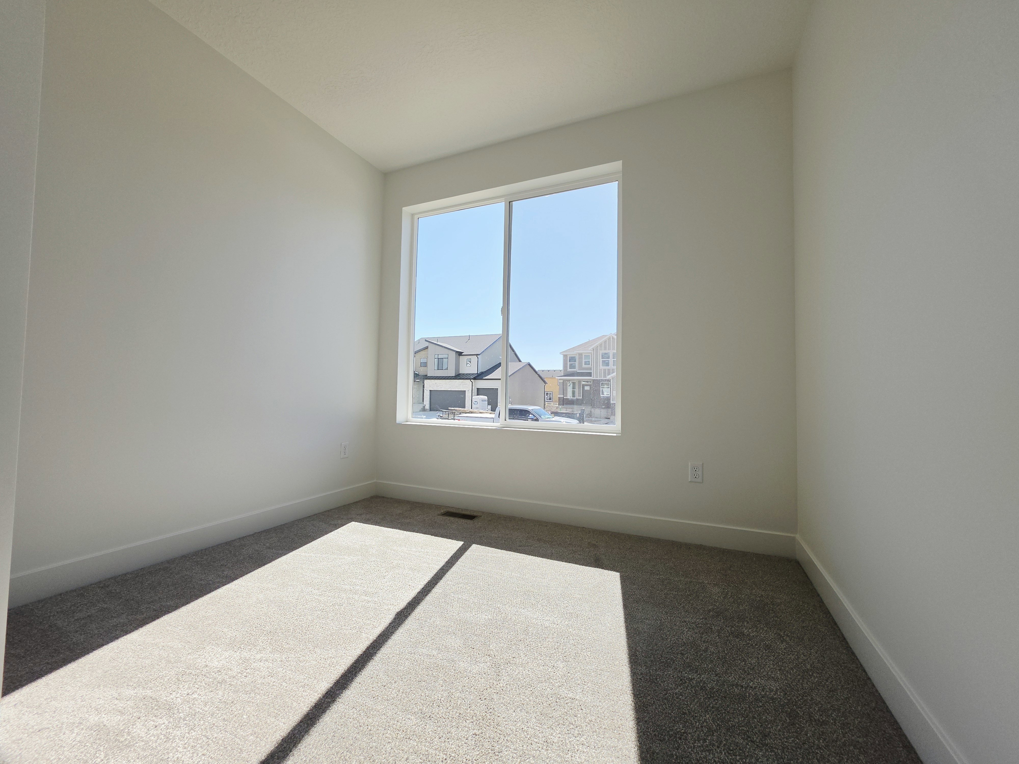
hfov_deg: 106.2
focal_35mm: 13
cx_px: 510
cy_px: 382
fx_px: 383
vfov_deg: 89.9
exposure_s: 1/1081
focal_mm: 2.2
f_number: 1.9
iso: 32
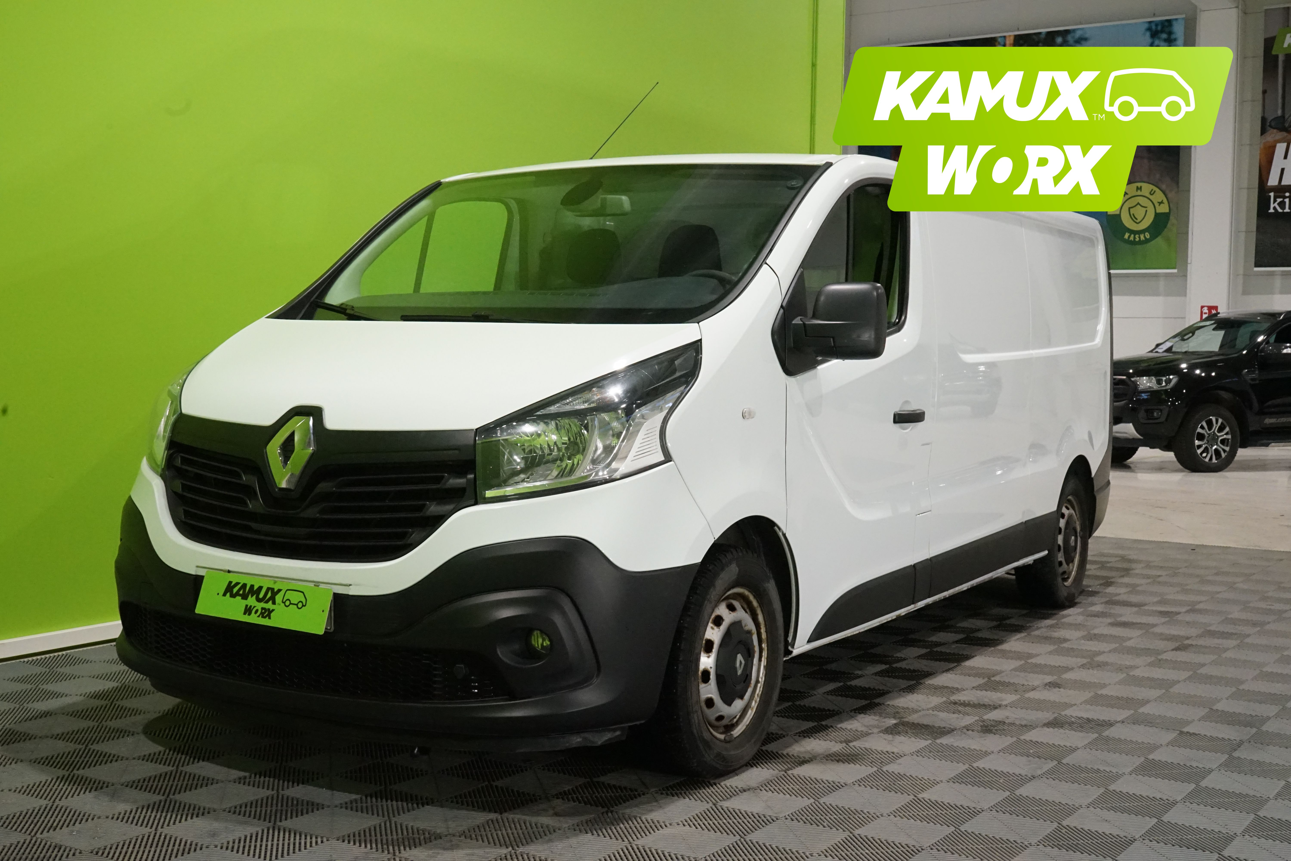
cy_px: 430
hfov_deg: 47.4
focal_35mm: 41
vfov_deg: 32.6
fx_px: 1470
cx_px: 646
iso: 6400
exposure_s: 1/60
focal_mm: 41
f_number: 14
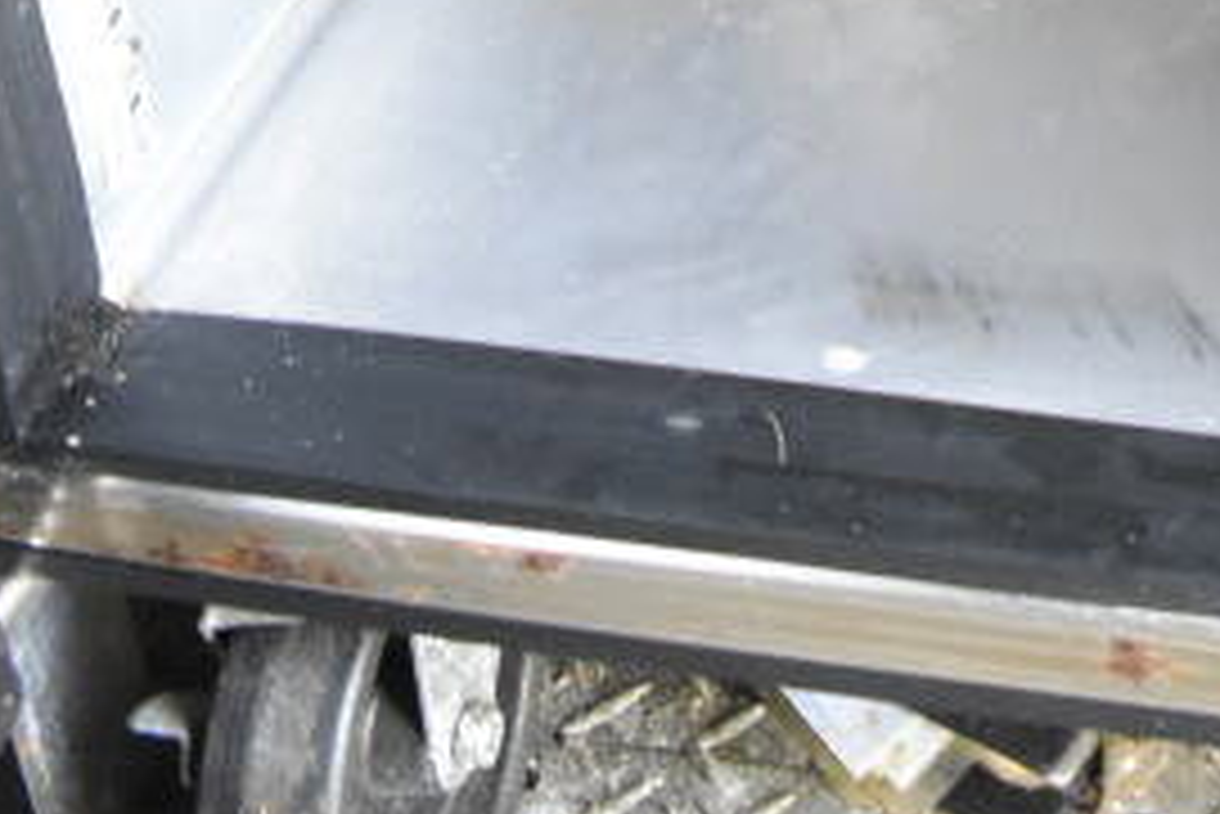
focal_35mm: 91
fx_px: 3085
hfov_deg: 21.8
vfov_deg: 12.4
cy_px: -1030
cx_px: 1103
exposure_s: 1/30
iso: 2500
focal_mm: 18
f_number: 3.5
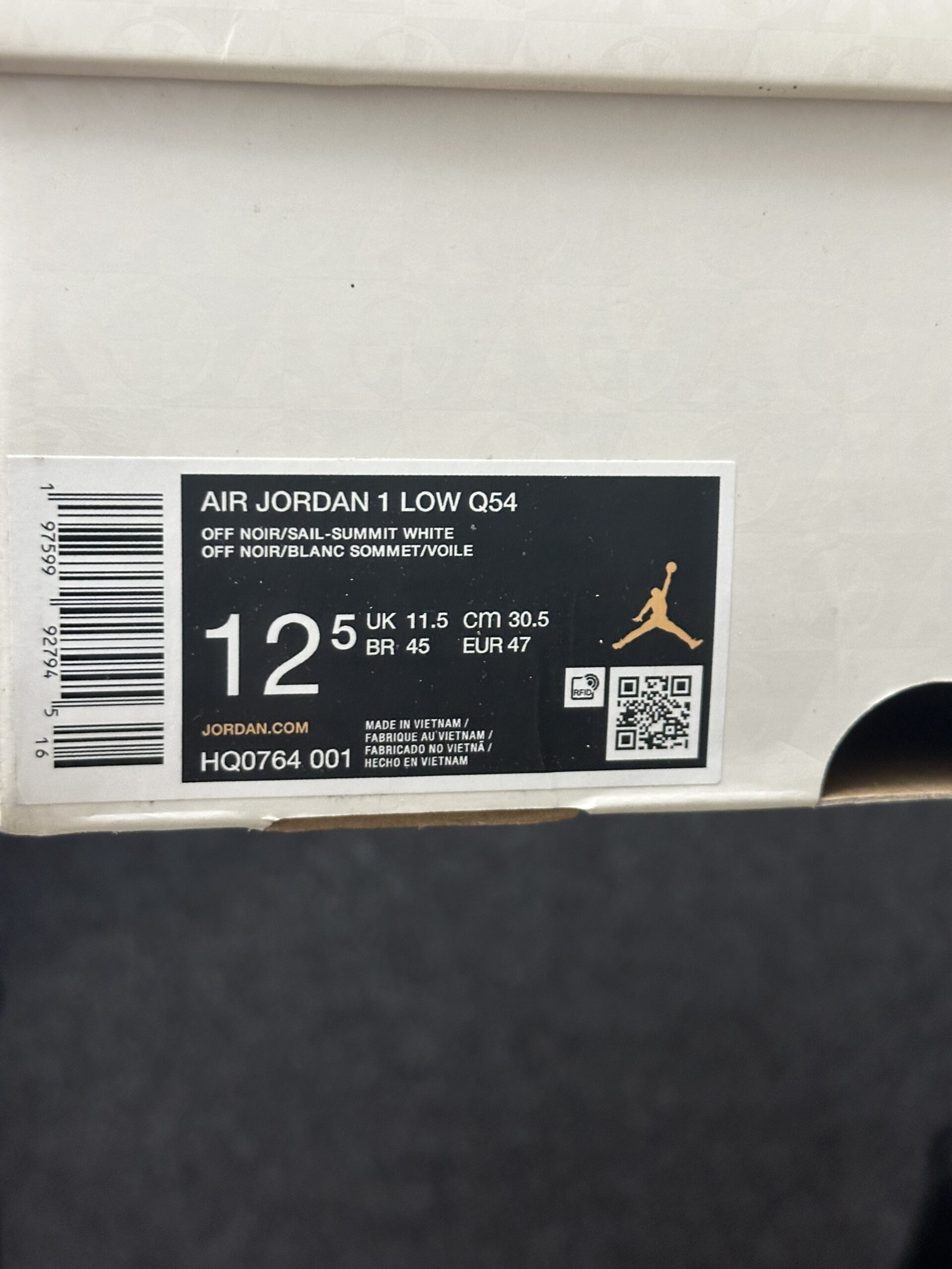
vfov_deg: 39.7
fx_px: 1760
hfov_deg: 30.3
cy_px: 634
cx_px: 476
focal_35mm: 48
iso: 250
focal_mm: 6.86
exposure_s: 1/33
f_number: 1.78
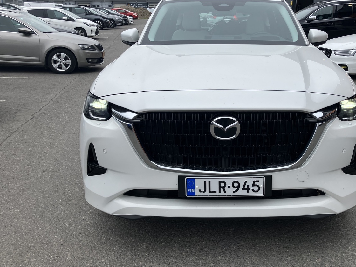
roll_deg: -0.4
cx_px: 227
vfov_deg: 39.6
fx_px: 370
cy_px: 113
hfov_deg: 50.7
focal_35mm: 36
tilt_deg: -14.3
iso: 32
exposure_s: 1/1279
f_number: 1.8
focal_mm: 3.99
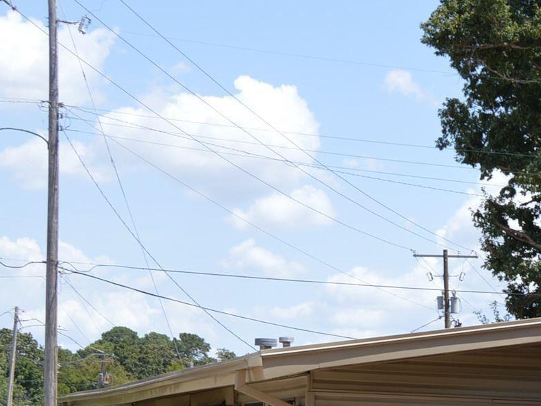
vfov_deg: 11.9
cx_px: 699
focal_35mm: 120
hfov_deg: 15.6
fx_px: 1875
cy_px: 570
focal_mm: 26
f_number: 7.1
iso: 100
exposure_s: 1/200
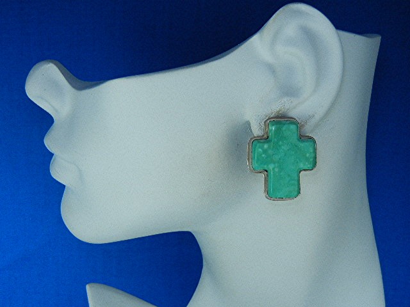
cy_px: 154
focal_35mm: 59
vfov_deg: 24.8
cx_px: 205
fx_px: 699
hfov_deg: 32.7
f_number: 4
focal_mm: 10.6
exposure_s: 1/35.2
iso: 200
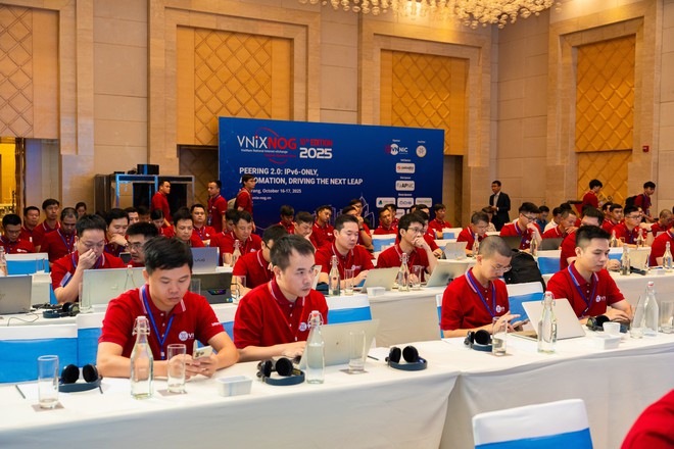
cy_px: 224
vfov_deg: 32.3
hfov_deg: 47.0
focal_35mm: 41
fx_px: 775
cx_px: 337
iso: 1000
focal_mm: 41.4
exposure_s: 1/160
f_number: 4
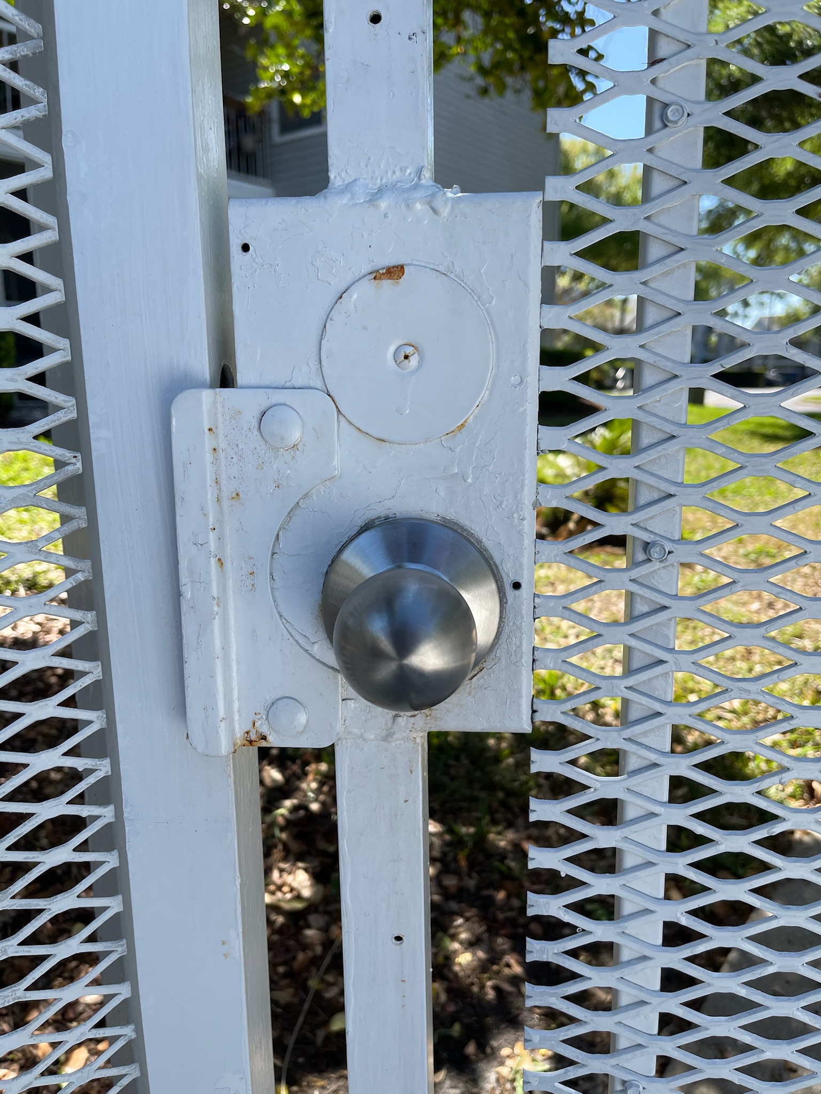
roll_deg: +0.6
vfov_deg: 67.3
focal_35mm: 26
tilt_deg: -11.5
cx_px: 410
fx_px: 822
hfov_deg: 53.1
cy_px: 547
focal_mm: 5.1
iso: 32
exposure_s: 1/1353
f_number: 1.6
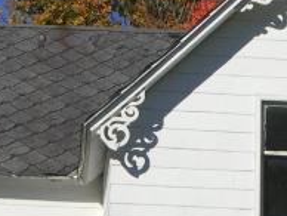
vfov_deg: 9.2
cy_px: 404
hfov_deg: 12.9
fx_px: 1270
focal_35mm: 153
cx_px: 121
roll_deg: -1.2
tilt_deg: +2.8
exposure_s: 1/4405
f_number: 2.2
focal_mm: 4.15
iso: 32
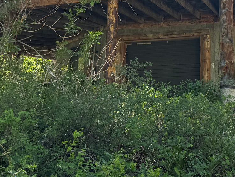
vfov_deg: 21.2
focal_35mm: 66
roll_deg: -0.7
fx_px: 448
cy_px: -13
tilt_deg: +17.5
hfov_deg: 28.8
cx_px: 184
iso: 80
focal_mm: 6.76
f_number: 1.78
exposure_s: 1/812
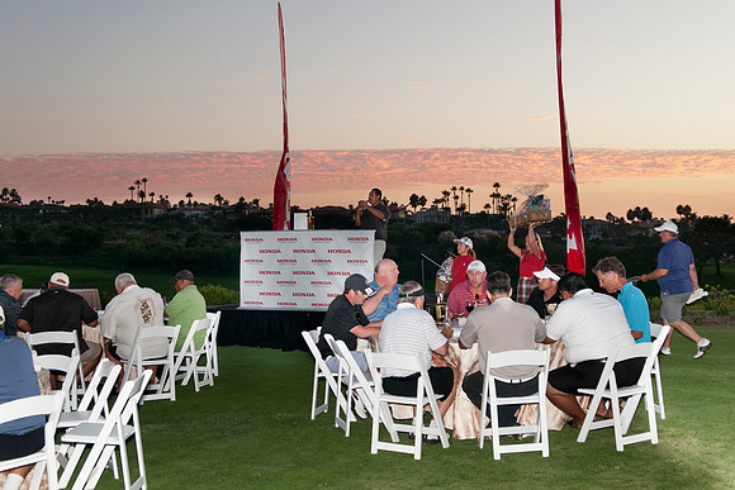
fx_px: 890
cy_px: 243
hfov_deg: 44.9
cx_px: 377
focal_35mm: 44
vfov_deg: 30.8
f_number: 5
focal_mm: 28
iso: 500
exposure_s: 1/60
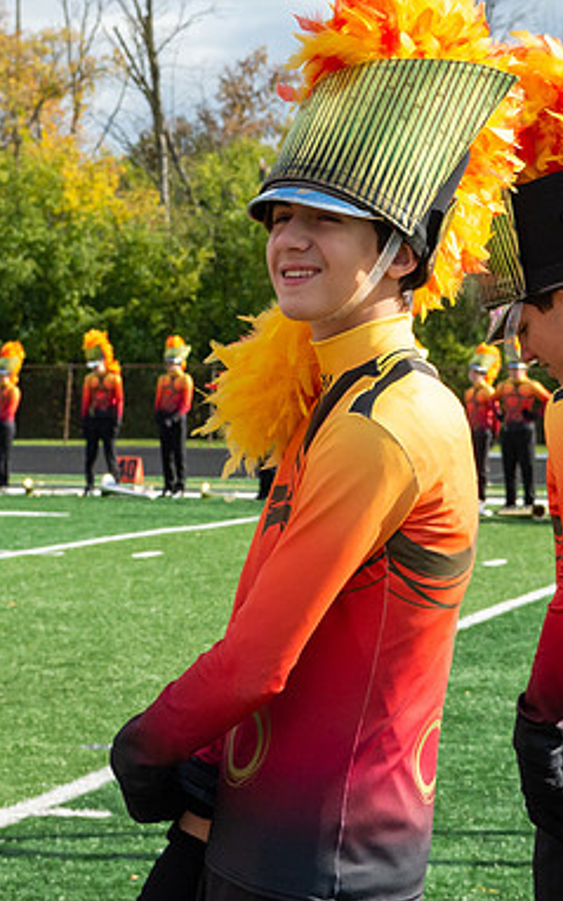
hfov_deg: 8.6
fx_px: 3753
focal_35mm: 153
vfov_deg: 13.7
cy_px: 347
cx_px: 282
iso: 1600
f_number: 10
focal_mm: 70
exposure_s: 1/2500
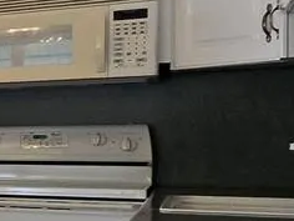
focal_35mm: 88
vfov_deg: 16.7
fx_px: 747
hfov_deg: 11.1
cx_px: -618
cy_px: 176
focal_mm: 2.2
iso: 64
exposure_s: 1/60
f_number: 2.2
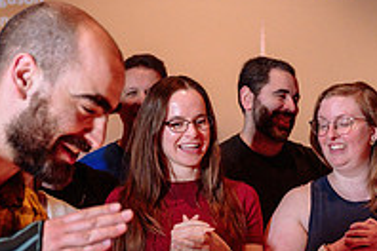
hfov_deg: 17.1
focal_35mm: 120
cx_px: 208
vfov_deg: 11.4
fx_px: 1257
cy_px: 211
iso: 1600
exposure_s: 1/160
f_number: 3.2
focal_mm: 38
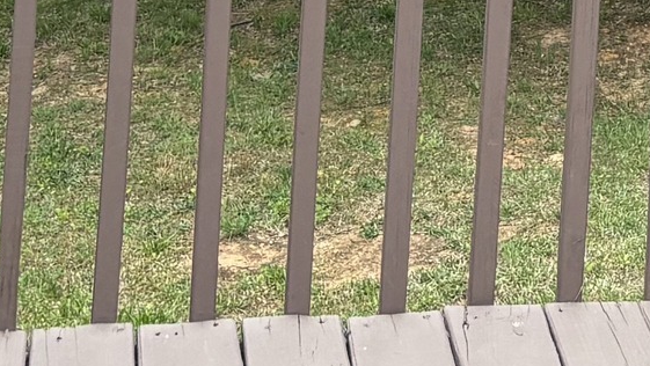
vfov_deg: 6.9
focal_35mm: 155
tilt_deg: +2.2
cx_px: 774
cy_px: -822
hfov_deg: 13.5
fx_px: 2672
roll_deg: -4.5
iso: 50
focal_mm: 5.96
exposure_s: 1/219
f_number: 1.6
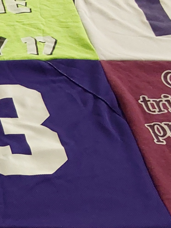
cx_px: -135
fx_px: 744
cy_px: 170
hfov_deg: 12.1
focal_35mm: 113
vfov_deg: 17.3
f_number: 1.9
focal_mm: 2.91
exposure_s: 1/50
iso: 100
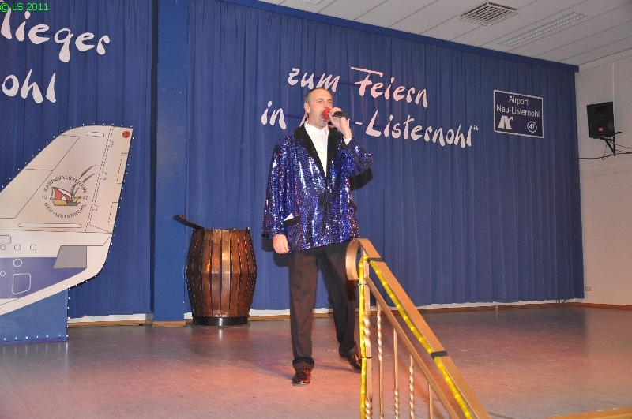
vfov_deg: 35.4
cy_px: 210
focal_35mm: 38
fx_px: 657
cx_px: 316
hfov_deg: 51.3
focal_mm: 25
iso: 400
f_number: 5
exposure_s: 1/60
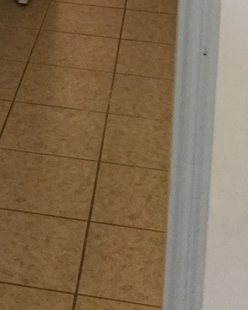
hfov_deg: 13.7
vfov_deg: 15.7
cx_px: -26
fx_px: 1008
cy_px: -192
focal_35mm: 110
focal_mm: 3.3
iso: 100
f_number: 2.4
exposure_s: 1/30
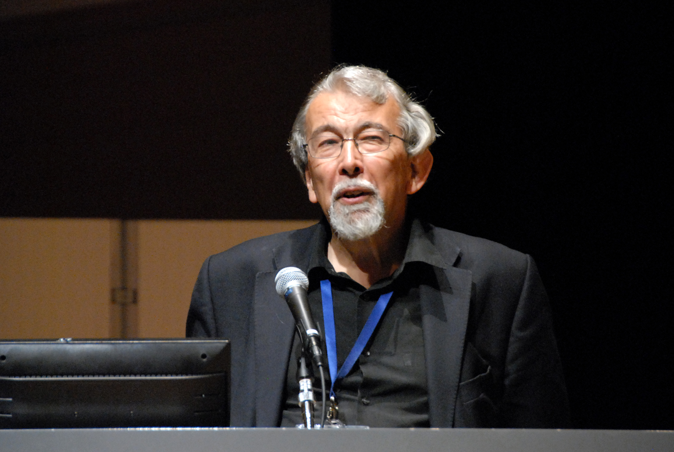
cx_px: 337
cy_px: 226
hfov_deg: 6.9
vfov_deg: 4.6
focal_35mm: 300
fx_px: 5624
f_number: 5.6
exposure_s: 1/50
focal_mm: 200
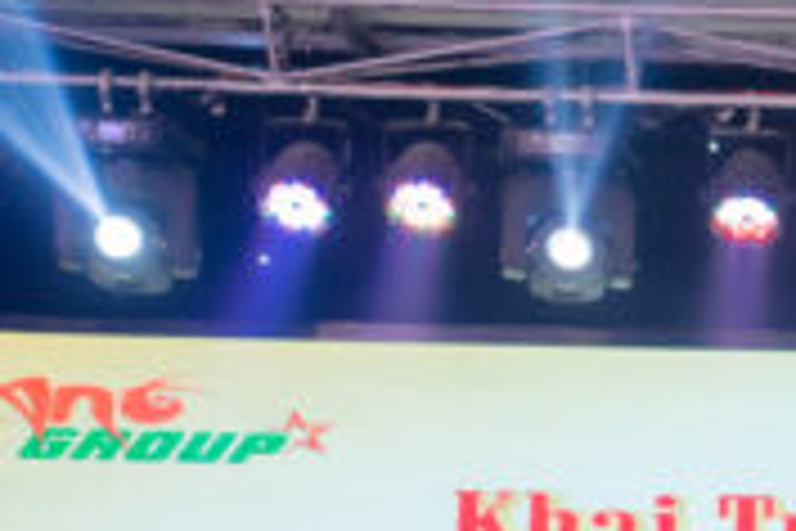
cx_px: 1336
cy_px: 896
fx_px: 3228
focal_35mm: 146
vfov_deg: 9.1
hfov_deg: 13.0
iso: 800
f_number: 3.2
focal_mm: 43
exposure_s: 1/200
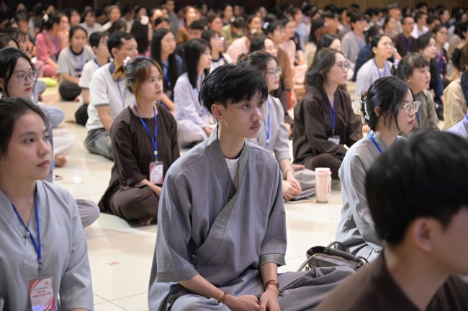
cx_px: 234
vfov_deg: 19.4
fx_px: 909
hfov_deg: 28.9
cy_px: 156
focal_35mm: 70
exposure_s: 1/125
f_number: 4
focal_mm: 70
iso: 4000
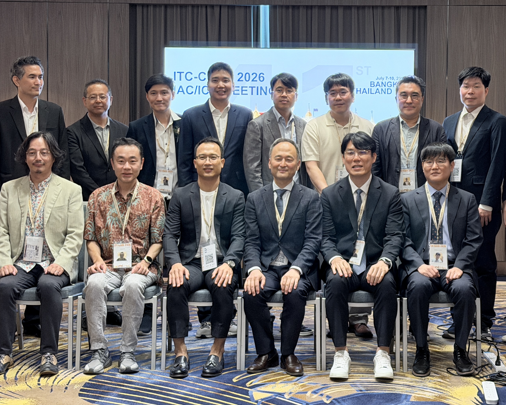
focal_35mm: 74
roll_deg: -0.1
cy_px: 152
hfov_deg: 25.7
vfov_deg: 20.7
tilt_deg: -0.8
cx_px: 312
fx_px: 1108
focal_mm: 6.76
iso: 250
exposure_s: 1/50
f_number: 1.78
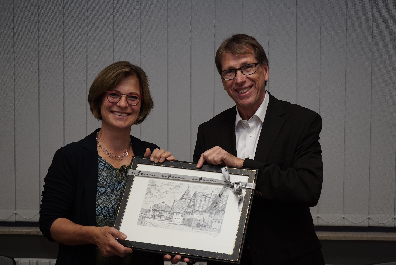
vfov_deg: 19.5
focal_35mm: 70
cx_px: 198
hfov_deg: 28.8
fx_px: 770
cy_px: 132
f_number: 6.3
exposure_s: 1/100
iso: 800
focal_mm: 70
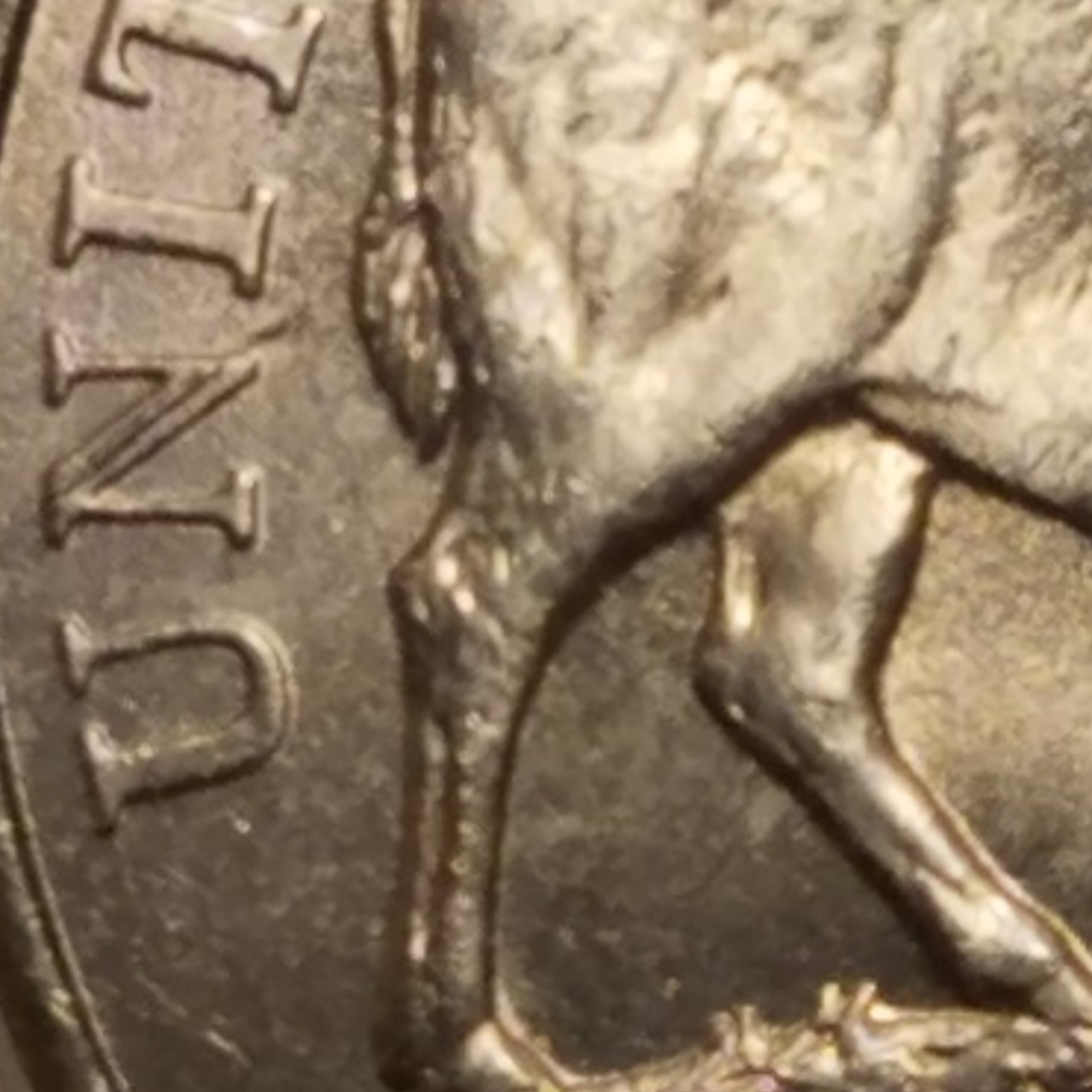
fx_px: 1785
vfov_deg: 34.0
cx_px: 531
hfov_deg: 34.0
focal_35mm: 50
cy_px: 481
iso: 200
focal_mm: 4.2
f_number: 1.7
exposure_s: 1/120
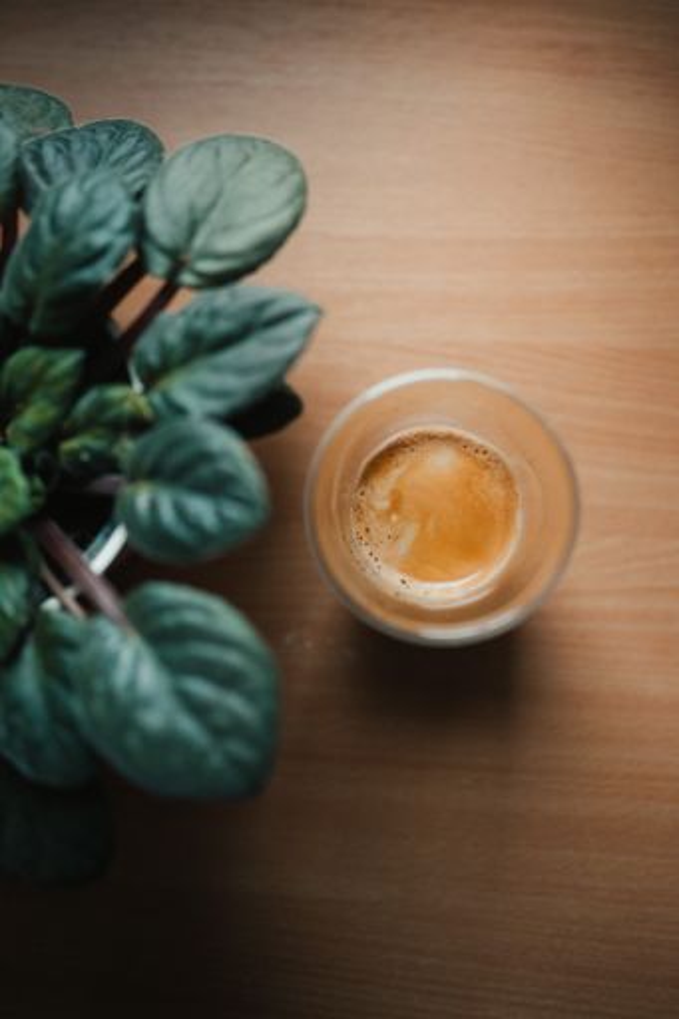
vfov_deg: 54.4
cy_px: 510
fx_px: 991
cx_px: 340
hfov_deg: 37.8
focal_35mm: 35
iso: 160
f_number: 1.4
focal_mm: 35
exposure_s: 1/100
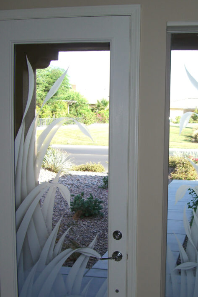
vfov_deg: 34.8
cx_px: 134
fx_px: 470
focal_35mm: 57
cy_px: 189
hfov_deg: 23.6
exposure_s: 1/160
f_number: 2.8
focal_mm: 7.9
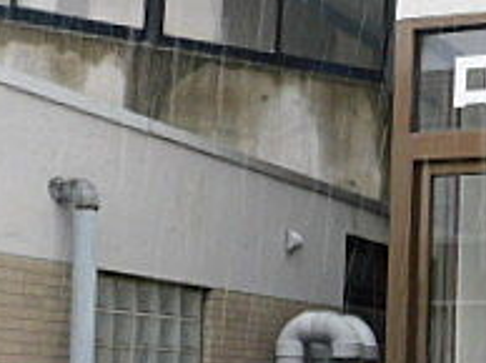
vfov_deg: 18.9
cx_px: 669
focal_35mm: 76
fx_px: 1066
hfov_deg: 22.4
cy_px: 355
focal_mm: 4
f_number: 3
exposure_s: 1/30
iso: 160
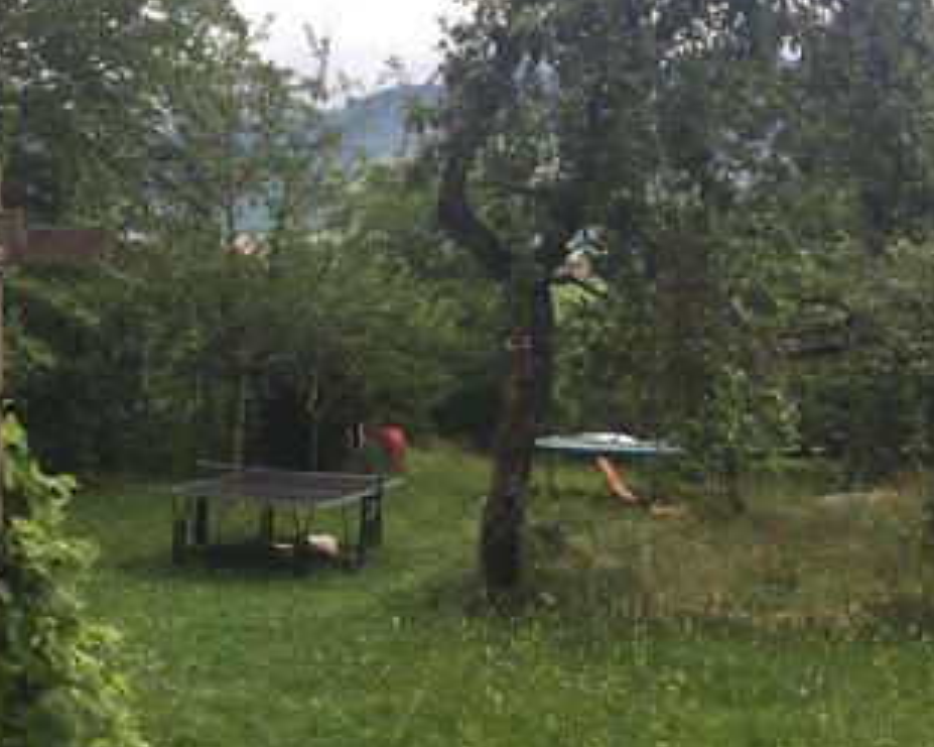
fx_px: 1520
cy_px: 475
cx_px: 112
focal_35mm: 55
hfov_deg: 32.6
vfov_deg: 27.5
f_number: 2.2
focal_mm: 4.15
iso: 32
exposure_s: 1/465
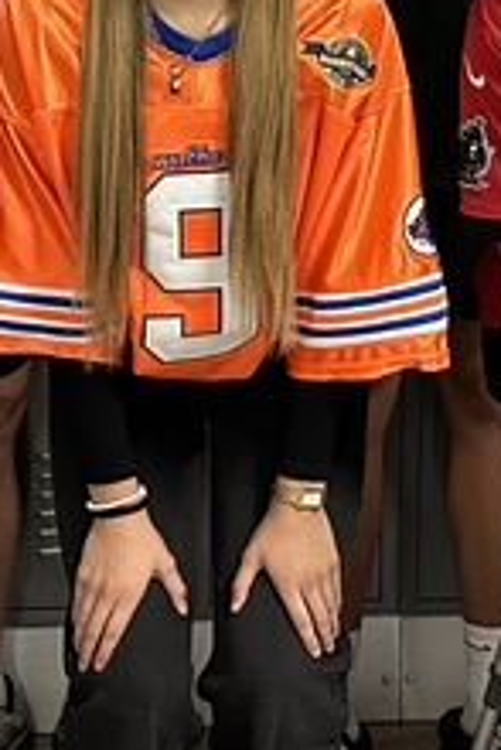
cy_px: 20
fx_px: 2418
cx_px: 409
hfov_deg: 11.8
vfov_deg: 17.3
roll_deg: -1.3
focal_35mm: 116
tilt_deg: -6.7
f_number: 1.78
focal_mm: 6.86
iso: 640
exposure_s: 1/60
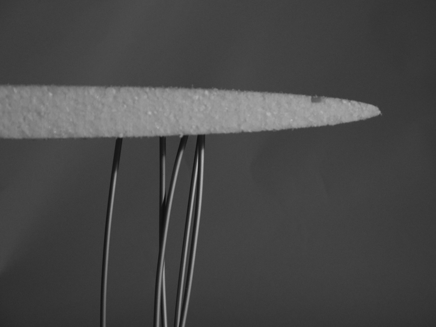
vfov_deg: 12.5
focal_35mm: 119
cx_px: 218
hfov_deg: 16.6
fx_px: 1499
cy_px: 164
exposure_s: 1/131
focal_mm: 25.4
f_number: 4.5
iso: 400
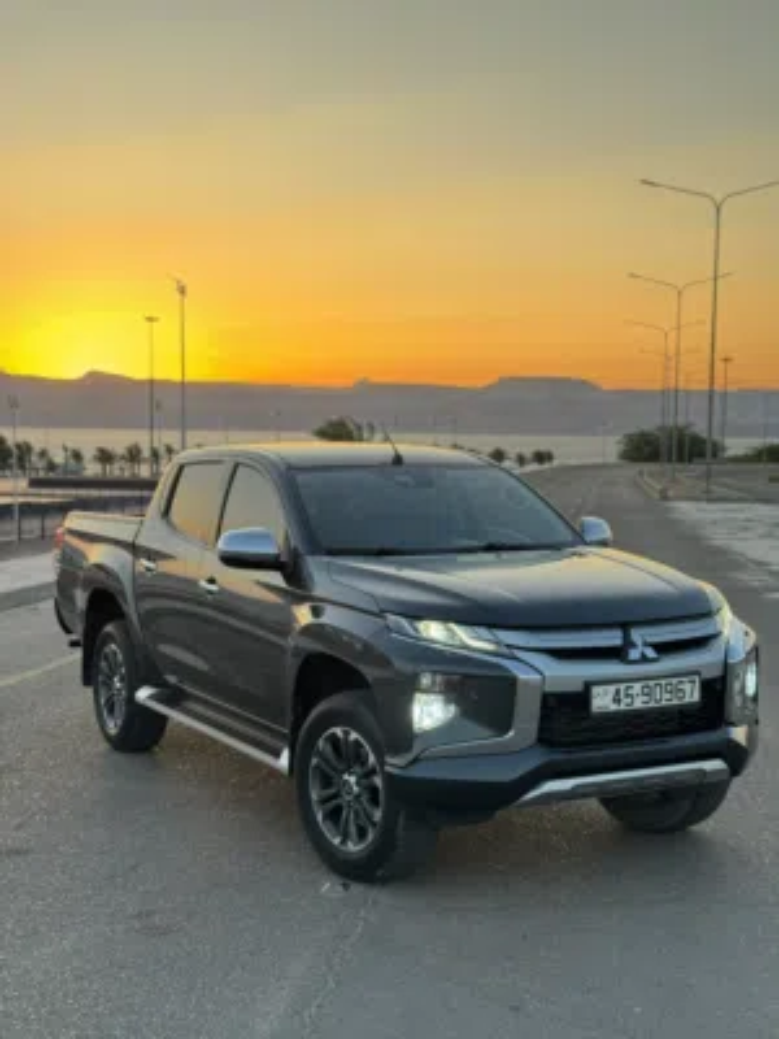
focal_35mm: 48
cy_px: 520
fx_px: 1440
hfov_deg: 30.3
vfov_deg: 39.7
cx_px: 390
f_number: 1.78
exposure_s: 1/199
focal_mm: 6.76
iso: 50
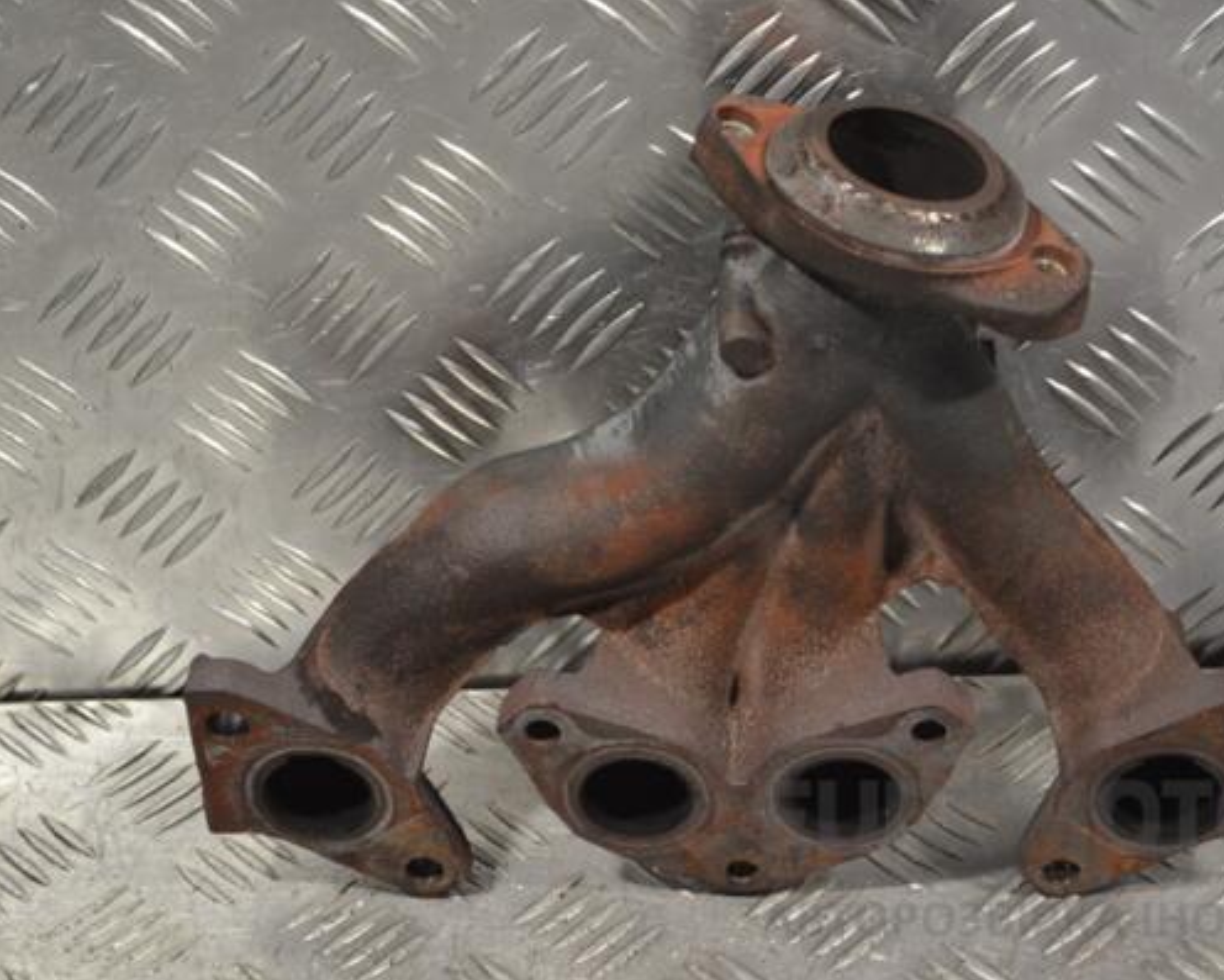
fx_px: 3390
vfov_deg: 16.4
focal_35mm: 94
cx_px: 716
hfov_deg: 20.4
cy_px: 489
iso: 400
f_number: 5.6
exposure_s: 1/50
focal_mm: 55
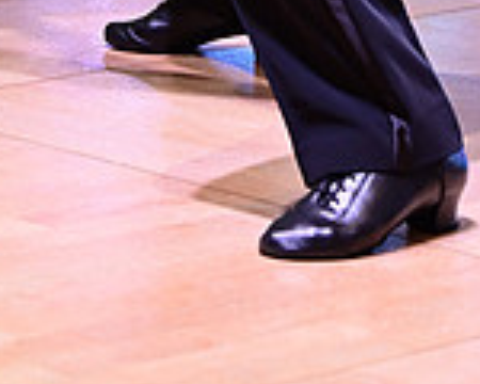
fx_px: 3608
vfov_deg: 5.9
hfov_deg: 7.6
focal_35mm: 254
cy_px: -506
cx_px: 109
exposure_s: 1/250
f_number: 3.5
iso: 1600
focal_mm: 70
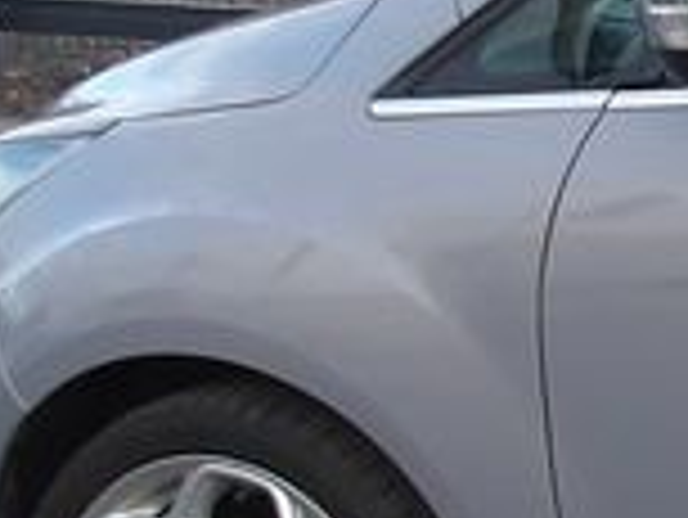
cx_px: 1997
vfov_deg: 8.2
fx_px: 3600
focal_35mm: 181
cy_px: 180
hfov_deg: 9.0
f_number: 3
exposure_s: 1/291
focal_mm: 4.9
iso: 100
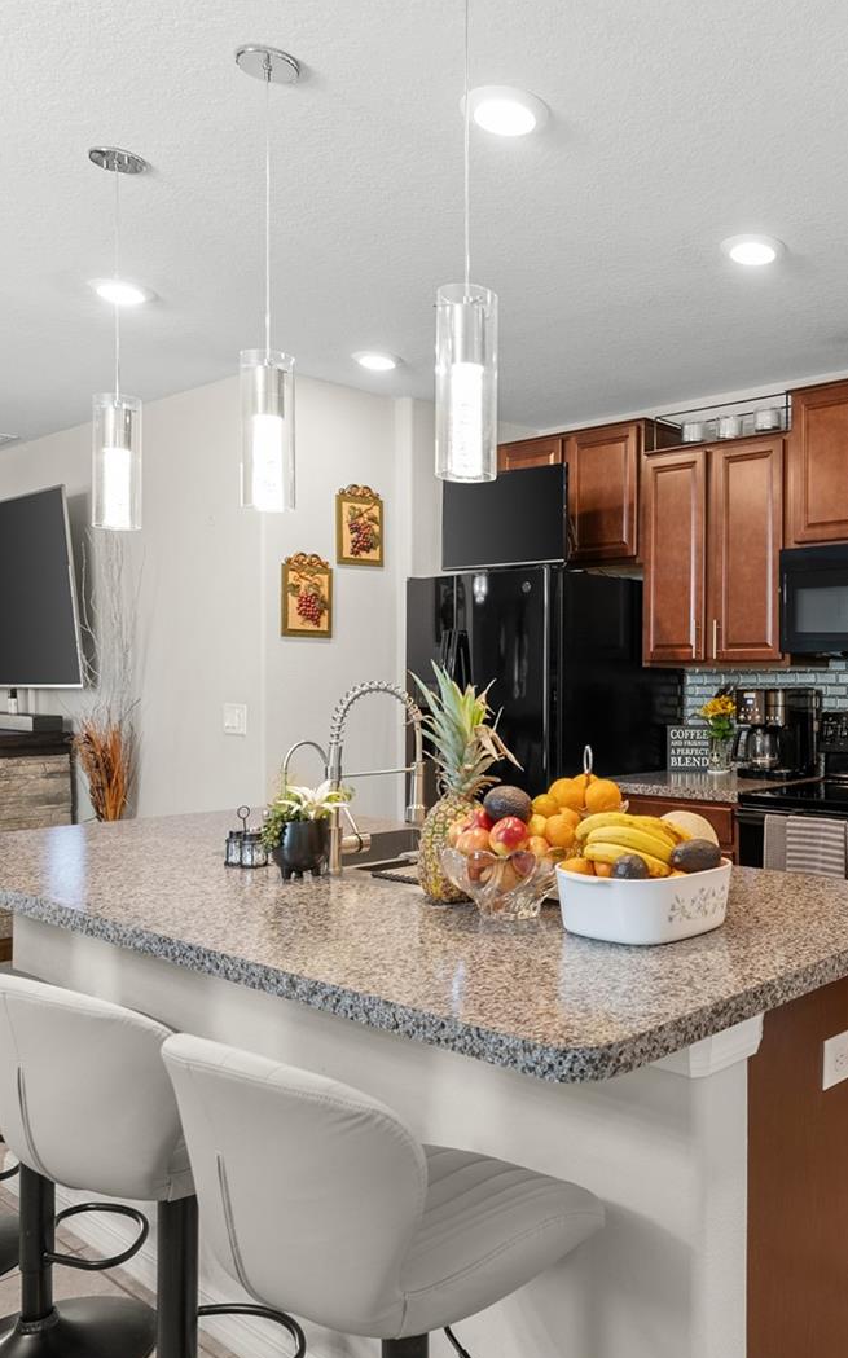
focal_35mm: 28
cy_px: 677
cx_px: 764
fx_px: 1036
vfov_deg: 66.5
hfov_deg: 41.0
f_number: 8
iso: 400
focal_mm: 18
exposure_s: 1/2.5
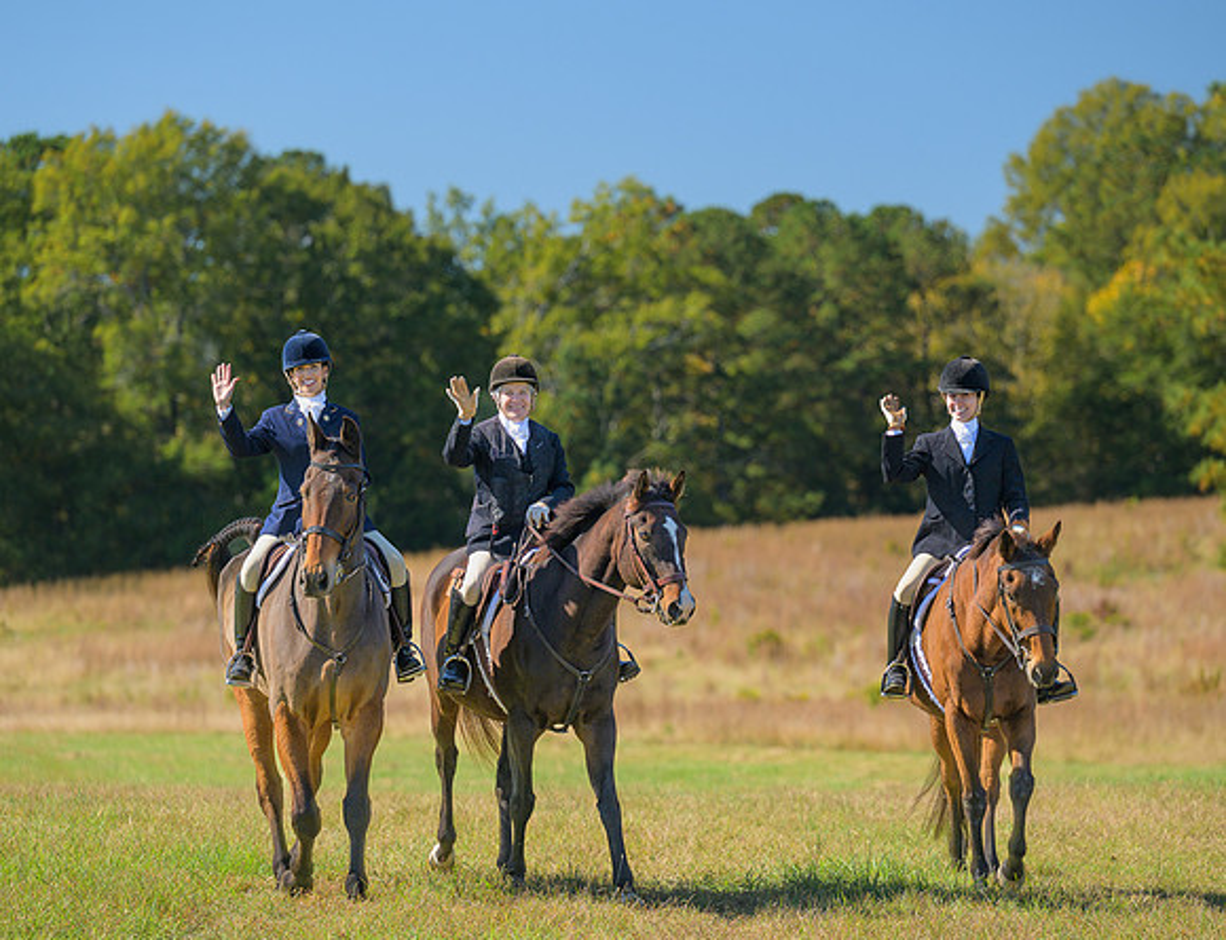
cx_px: 631
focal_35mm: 181
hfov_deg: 10.8
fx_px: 6464
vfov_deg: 8.3
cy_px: 470
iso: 200
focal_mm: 165
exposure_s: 1/500
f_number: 4
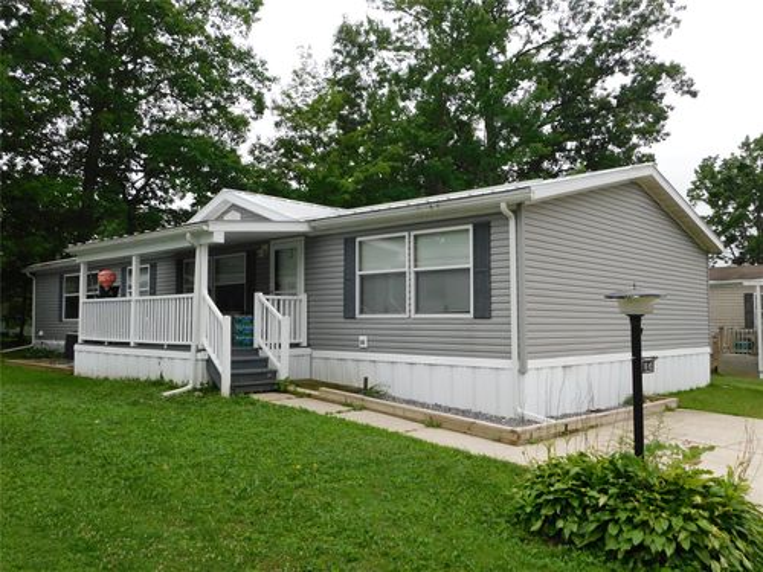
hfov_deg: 60.0
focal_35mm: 30
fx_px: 661
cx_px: 382
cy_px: 286
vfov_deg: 46.8
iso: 125
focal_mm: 5.3
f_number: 3.2
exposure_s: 1/500
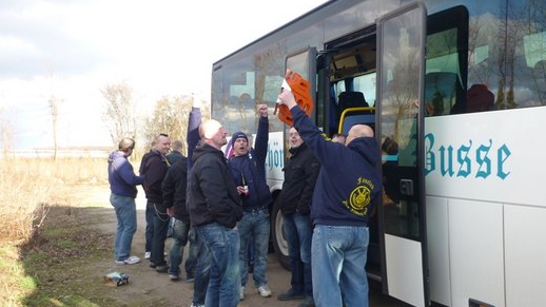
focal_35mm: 37
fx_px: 536
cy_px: 207
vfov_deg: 31.7
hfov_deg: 54.0
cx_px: 280
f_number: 2.8
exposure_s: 1/200
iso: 80
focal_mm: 5.5
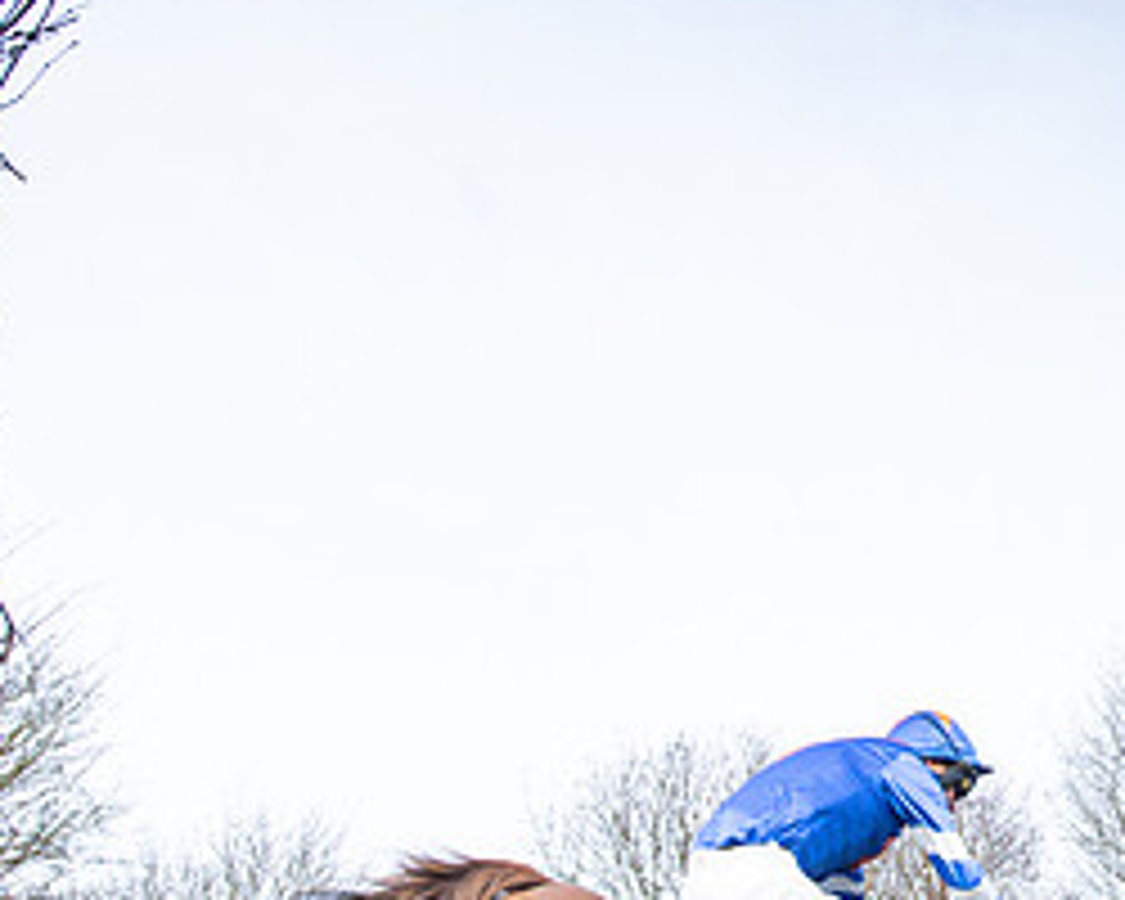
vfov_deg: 23.4
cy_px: 622
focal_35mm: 65
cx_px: 1079
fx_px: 2164
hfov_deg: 27.7
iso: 2000
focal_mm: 19
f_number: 8
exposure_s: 1/1000
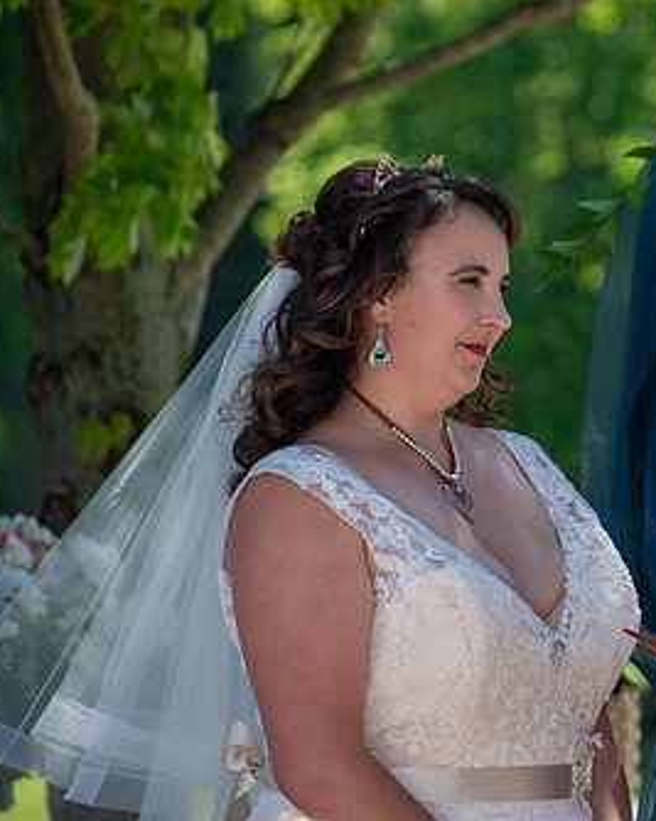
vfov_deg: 5.1
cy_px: 348
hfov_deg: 4.1
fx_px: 9202
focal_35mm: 379
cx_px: 695
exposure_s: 1/1250
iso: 400
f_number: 5
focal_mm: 155
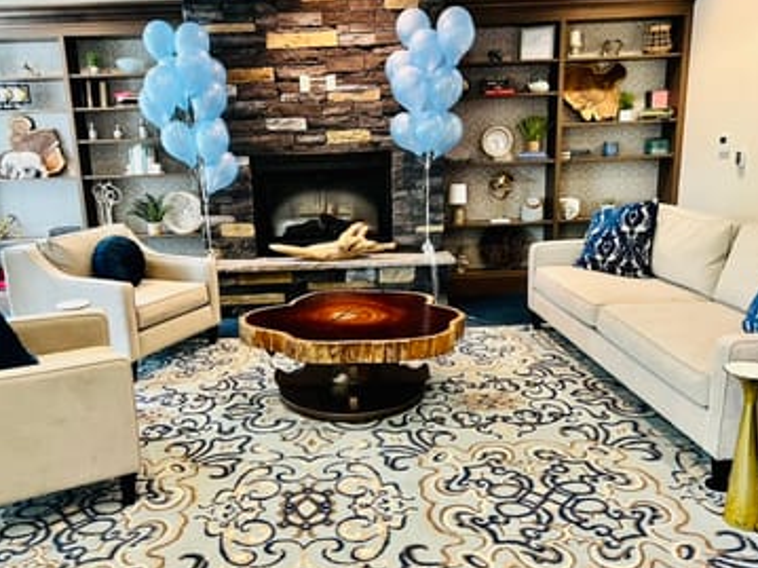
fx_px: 635
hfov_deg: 61.6
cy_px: 283
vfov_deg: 48.2
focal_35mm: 29
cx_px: 350
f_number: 1.5
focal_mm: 5.7
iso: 200
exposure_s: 1/60
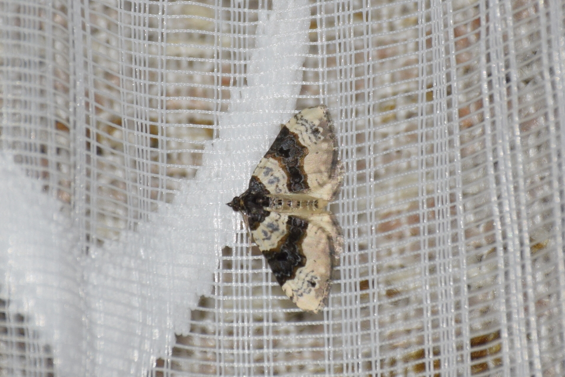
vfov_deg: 6.5
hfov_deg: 9.8
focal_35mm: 210
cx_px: 282
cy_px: 188
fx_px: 3296
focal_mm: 140
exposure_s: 1/60
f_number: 5.6
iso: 320
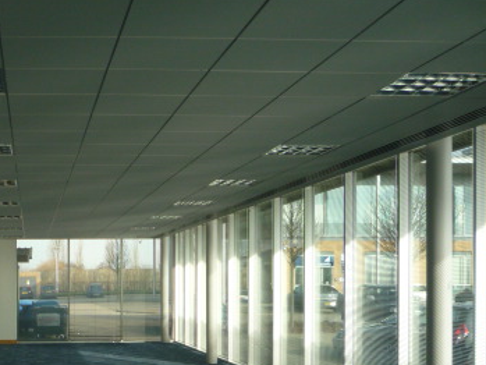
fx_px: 772
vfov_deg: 26.0
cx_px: 64
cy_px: 305
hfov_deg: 33.4
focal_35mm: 55
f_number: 4
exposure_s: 1/200
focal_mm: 5.2
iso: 100
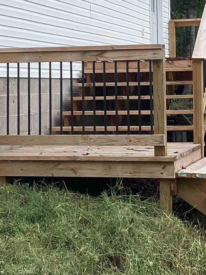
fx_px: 690
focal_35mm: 87
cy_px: 67
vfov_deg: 22.3
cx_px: 147
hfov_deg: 16.9
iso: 25
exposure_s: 1/407
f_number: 2.4
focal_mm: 3.3
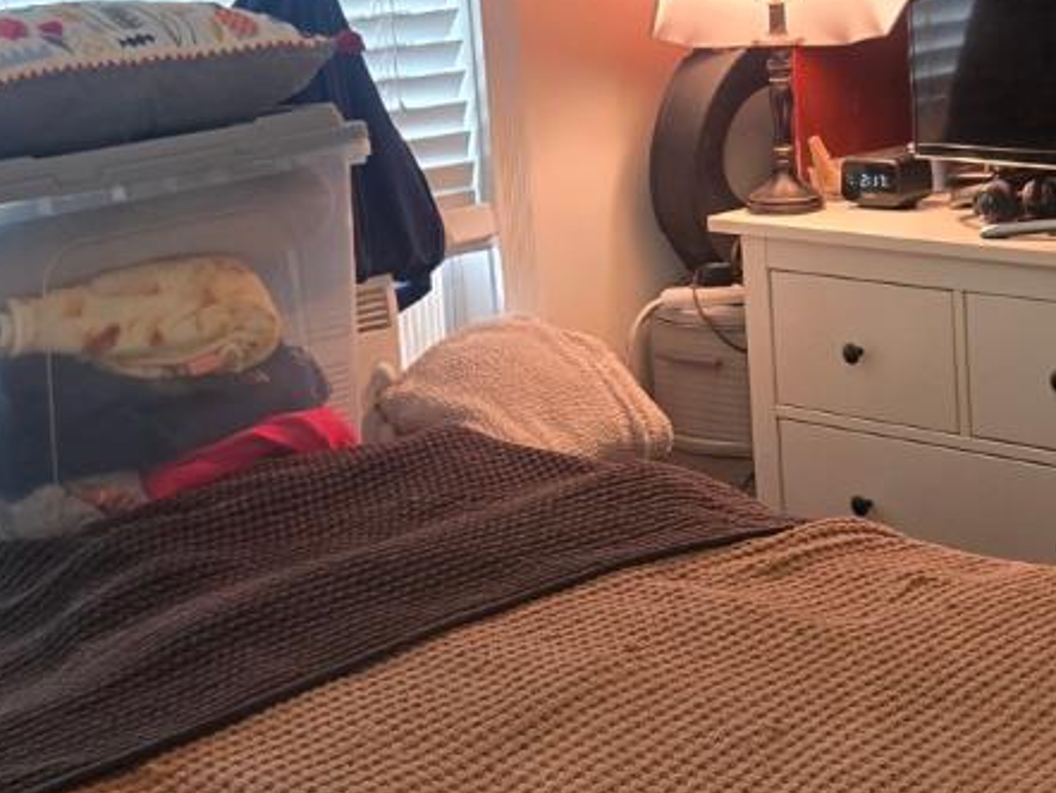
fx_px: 2381
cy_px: 238
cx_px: 669
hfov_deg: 24.9
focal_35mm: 78
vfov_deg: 18.8
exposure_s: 1/120
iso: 400
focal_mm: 5.4
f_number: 1.8
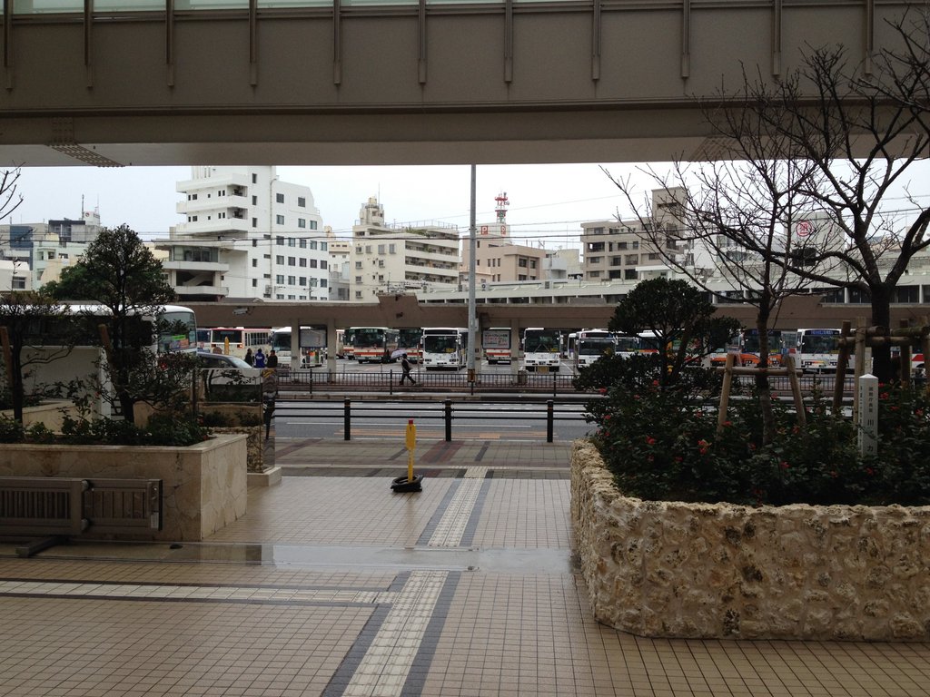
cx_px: 465
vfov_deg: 40.7
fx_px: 940
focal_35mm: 35
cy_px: 348
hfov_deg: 52.6
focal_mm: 4.28
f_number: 2.4
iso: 50
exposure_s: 1/431
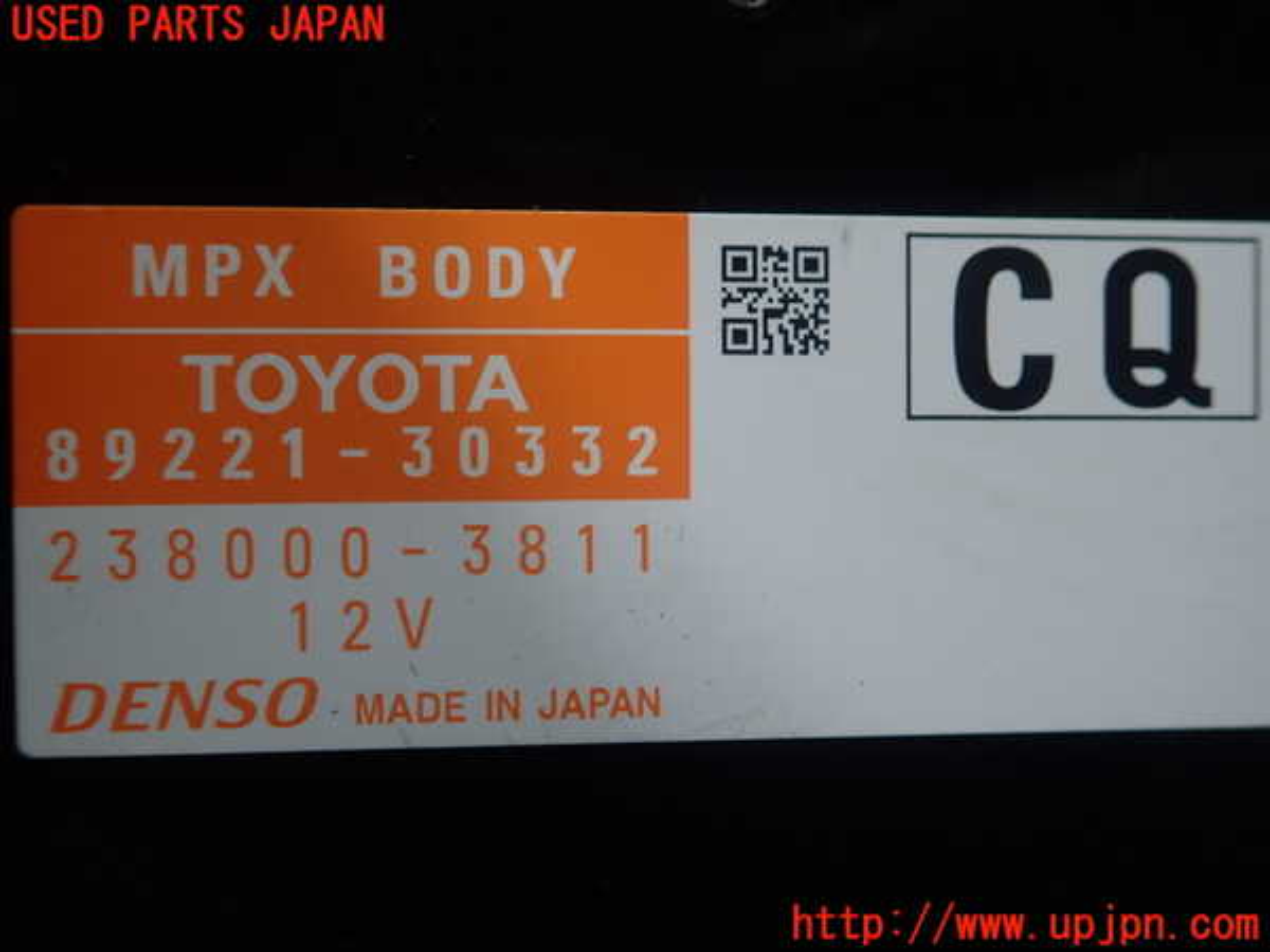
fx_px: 1101
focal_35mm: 30
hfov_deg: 60.0
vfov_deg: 46.8
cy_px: 476
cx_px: 635
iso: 160
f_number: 2.3
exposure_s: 1/125
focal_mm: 5.5
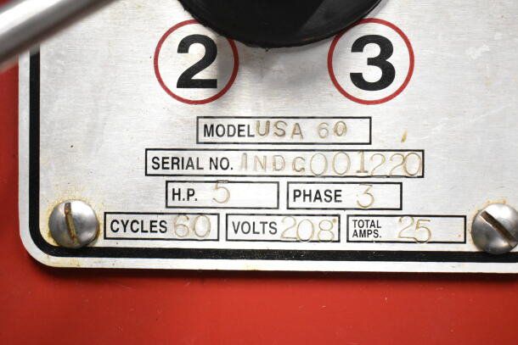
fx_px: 669
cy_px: 172
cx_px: 259
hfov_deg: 42.3
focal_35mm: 46
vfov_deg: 29.0
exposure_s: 1/50
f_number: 4.2
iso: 5000
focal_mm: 31
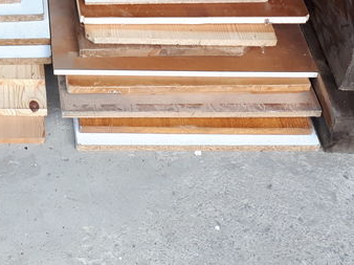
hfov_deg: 23.3
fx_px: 818
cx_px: -8
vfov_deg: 17.1
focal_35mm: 80
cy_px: -94
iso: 50
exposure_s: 1/50
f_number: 1.9
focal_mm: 3.6
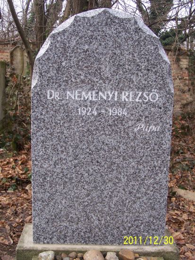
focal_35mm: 48
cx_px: 98
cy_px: 130
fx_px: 360
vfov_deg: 39.6
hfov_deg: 30.3
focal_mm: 8
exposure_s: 1/125
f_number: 3
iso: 80
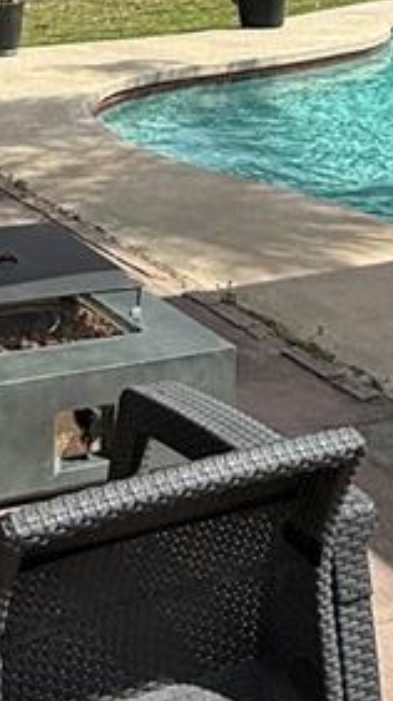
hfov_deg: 17.7
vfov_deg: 29.2
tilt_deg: -2.5
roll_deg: +0.2
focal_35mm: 65
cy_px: -77
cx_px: -57
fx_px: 1208
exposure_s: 1/2611
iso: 50
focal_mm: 2.22
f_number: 2.2
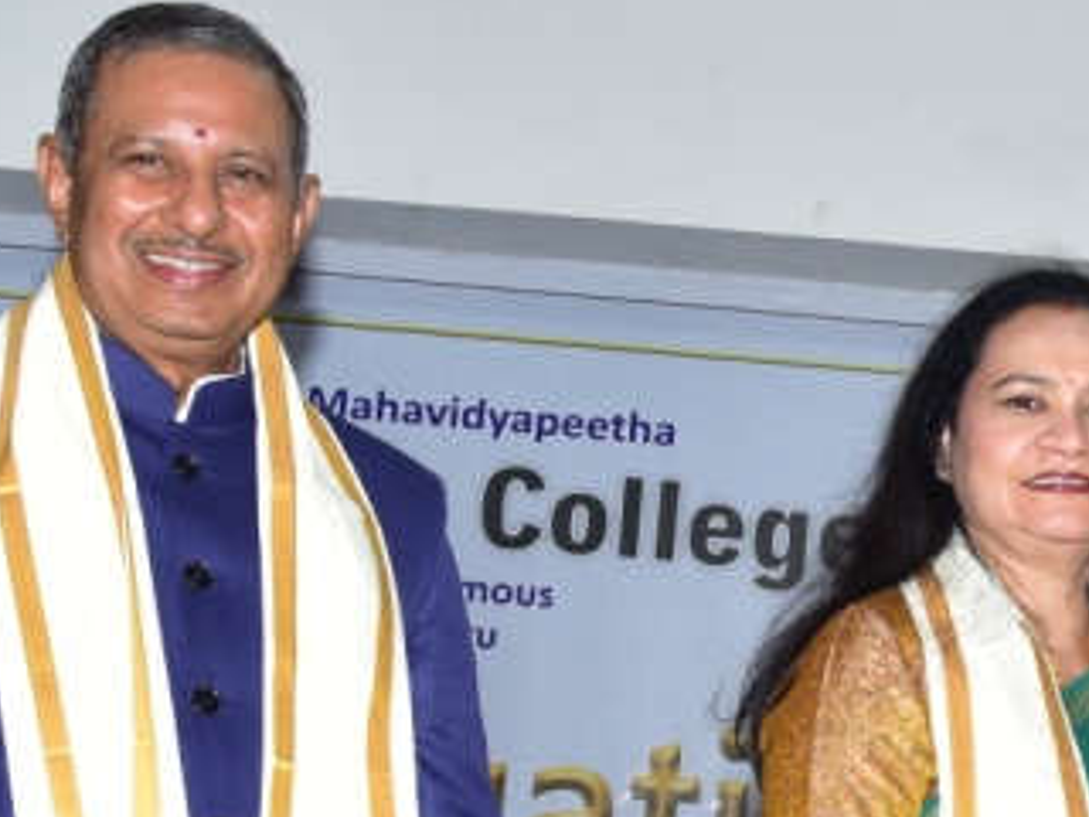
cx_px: 1225
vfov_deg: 12.6
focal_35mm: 117
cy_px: 711
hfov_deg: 16.3
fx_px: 3681
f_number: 8
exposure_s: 1/160
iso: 800
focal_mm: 38
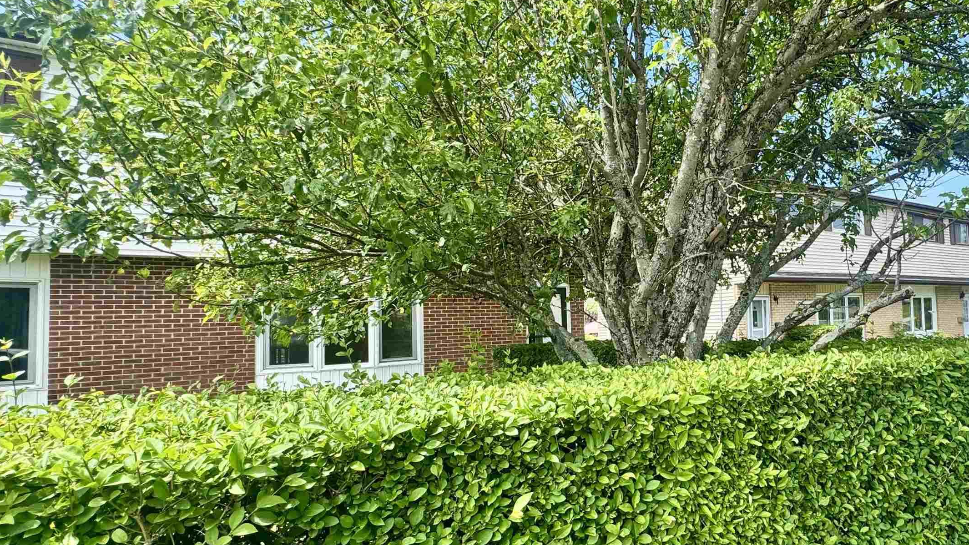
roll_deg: +0.9
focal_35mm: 22
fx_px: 565
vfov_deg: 51.4
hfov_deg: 77.0
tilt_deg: +2.2
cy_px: 293
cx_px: 689
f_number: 2.2
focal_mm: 2.22
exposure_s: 1/392
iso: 40
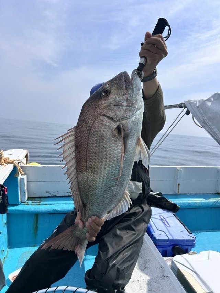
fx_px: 220
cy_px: 146
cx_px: 110
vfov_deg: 67.3
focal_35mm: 26
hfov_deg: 53.1
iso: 50
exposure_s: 1/6993
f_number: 1.5
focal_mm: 5.7
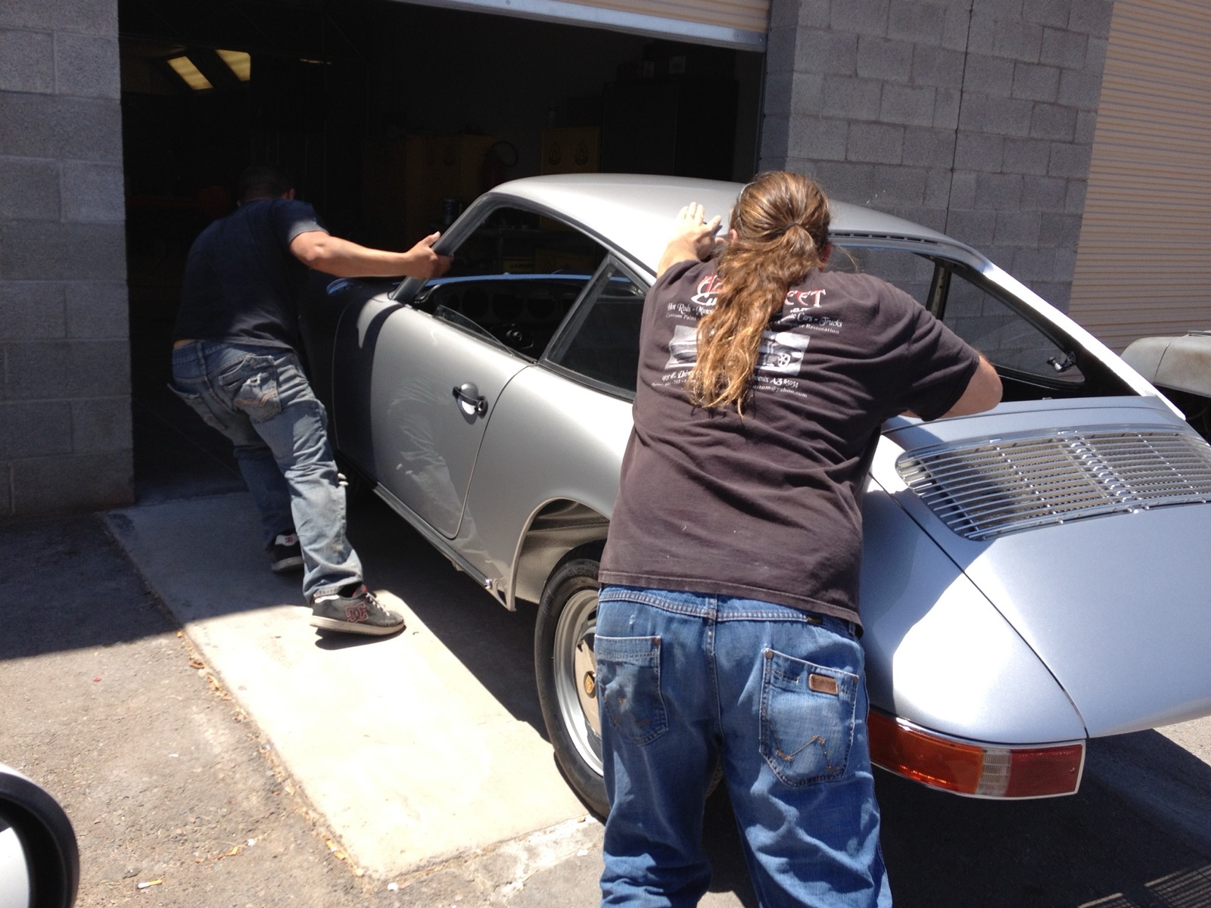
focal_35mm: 35
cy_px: 454
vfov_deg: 40.7
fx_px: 1224
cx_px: 606
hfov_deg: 52.6
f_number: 2.4
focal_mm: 4.28
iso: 64
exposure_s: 1/1062
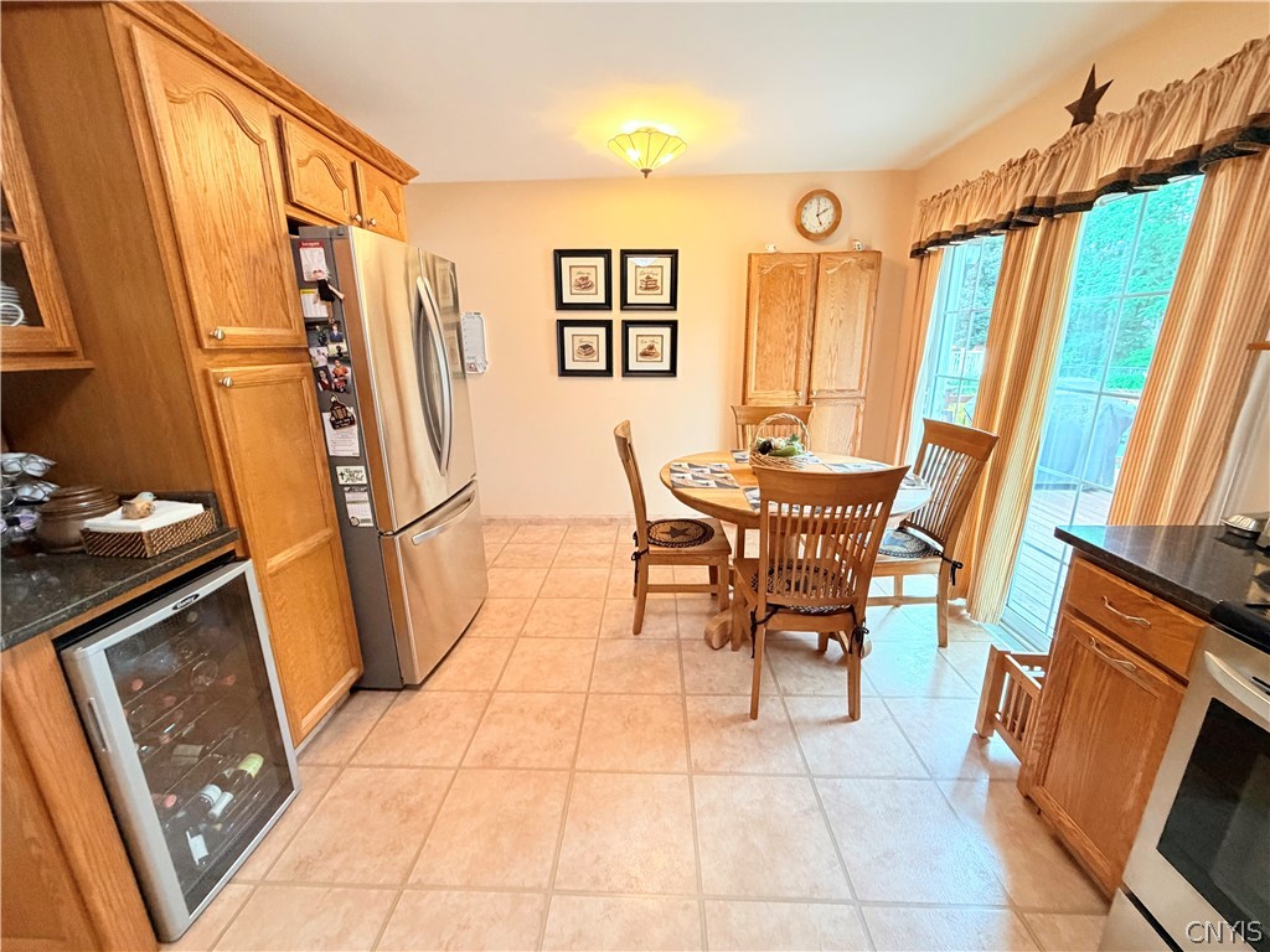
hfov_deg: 102.1
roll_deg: +1.0
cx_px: 635
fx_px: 514
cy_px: 476
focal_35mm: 14
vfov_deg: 85.7
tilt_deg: -14.4
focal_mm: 2.22
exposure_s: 1/60
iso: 320
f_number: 2.2
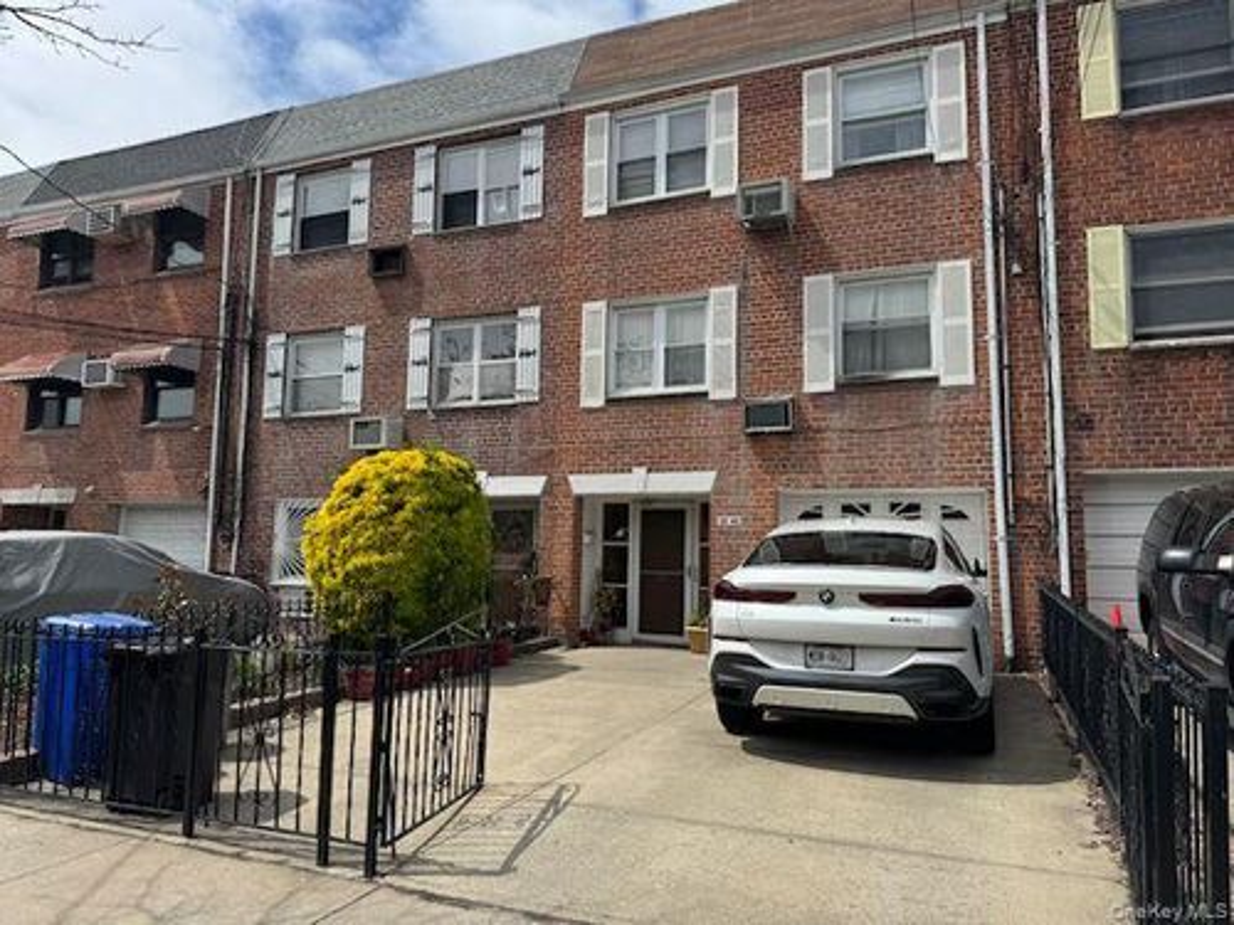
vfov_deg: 56.8
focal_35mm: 24
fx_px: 856
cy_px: 462
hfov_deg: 71.6
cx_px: 617
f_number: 1.78
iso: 80
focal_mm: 6.76
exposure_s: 1/7092
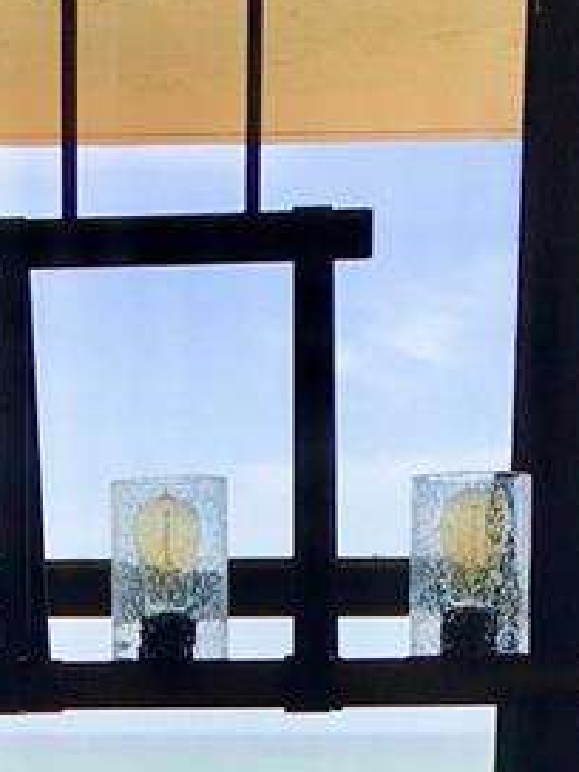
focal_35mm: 128
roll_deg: +1.1
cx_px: 82
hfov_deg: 11.5
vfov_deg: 13.8
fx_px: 2855
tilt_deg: -11.0
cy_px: 1368
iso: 25
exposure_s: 1/705
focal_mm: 4.15
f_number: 2.2
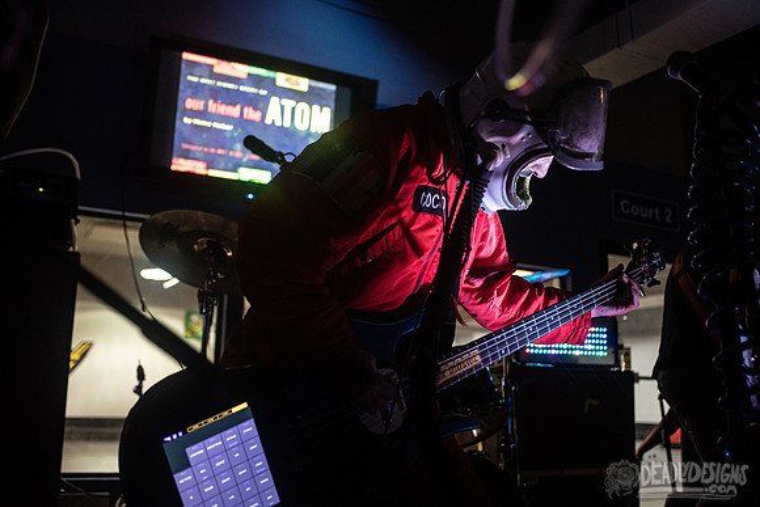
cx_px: 380
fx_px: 739
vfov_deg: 37.9
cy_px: 254
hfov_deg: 54.4
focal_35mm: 35
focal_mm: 35
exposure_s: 1/100
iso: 2500
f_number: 2.8
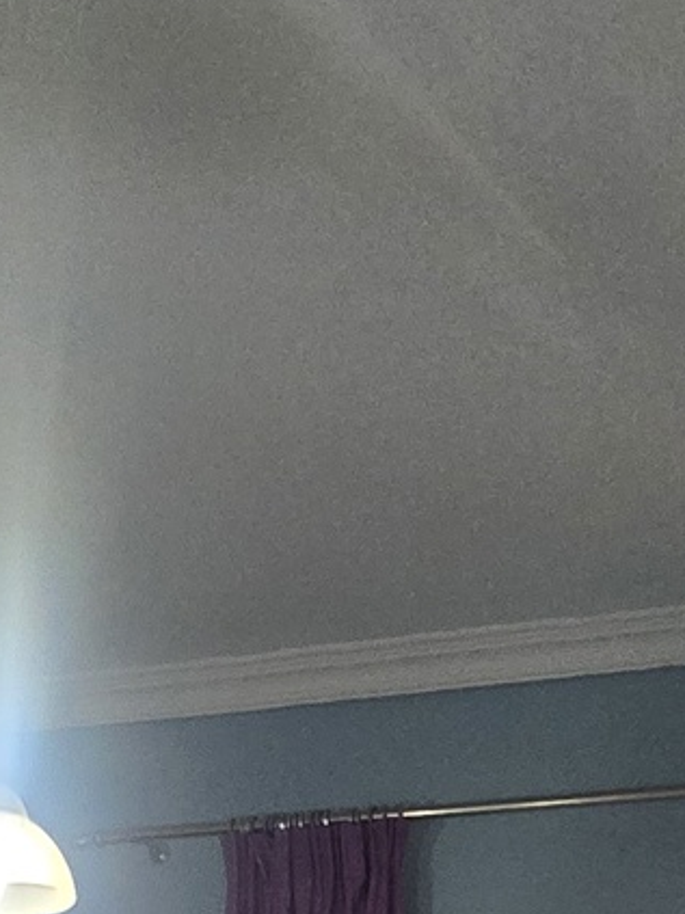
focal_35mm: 59
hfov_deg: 24.8
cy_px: 1541
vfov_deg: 22.8
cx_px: 300
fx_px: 1557
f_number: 2.2
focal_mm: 2.2
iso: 800
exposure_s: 1/50
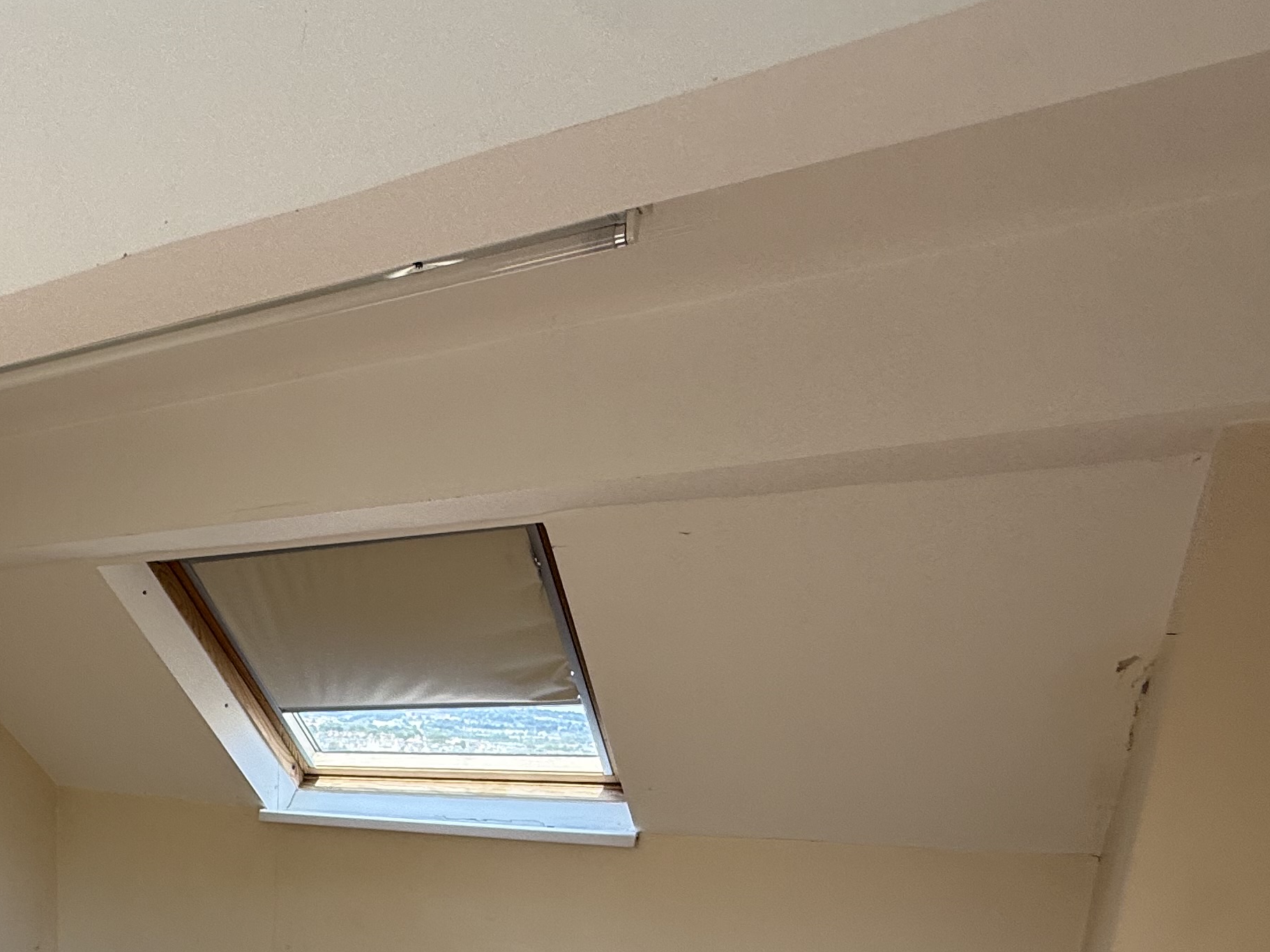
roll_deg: +0.1
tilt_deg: -12.7
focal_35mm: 31
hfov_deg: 51.8
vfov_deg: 39.1
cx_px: 137
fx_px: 1137
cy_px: 992
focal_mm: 2.22
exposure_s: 1/173
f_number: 2.2
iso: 64
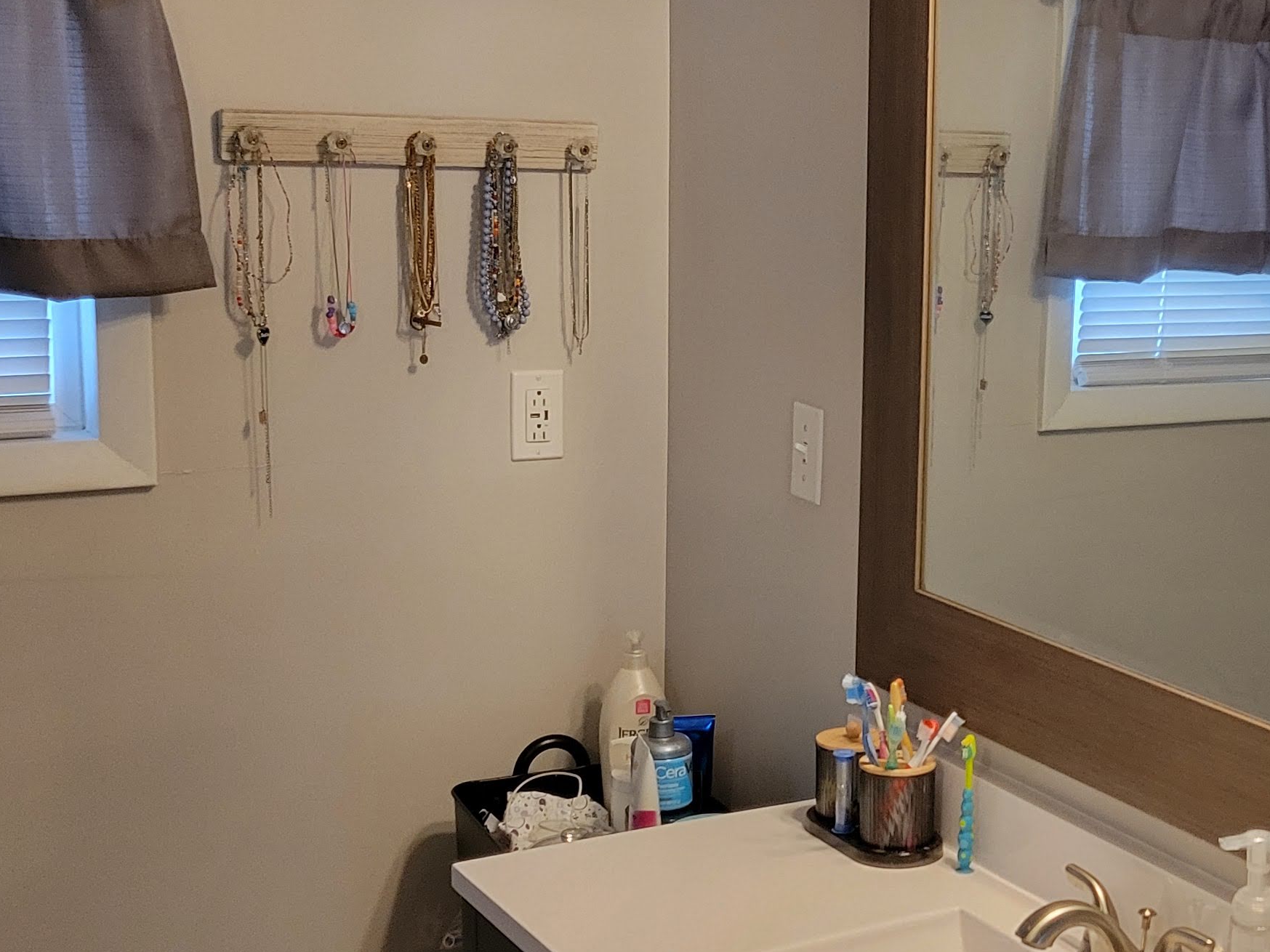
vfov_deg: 24.4
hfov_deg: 30.9
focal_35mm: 60
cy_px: 478
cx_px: 1122
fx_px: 2201
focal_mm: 5.4
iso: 250
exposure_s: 1/120
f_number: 1.8
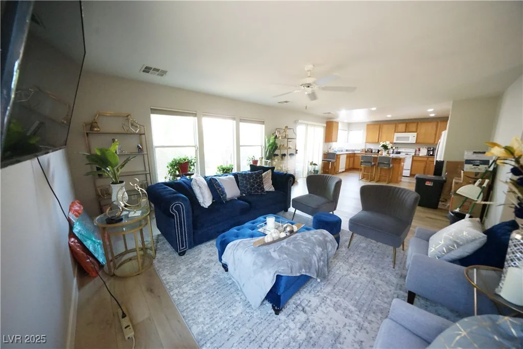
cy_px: 174
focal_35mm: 12
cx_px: 262
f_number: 7.1
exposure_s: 1/125
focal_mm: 12
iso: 12800
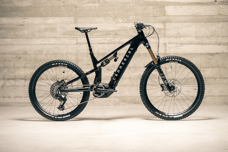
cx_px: 114
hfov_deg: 19.5
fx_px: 665
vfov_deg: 13.0
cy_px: 76
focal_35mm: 105
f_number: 4.5
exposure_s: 1/100
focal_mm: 105
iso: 100
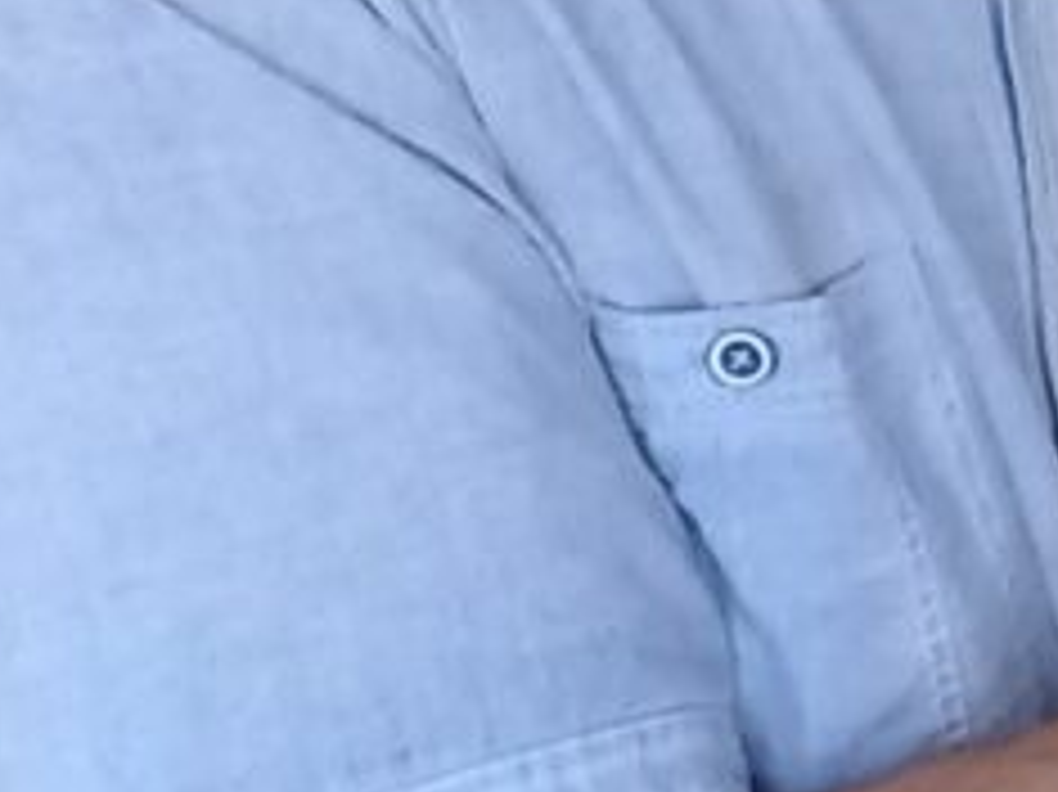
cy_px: -598
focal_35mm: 170
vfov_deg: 8.4
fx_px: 5193
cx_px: 2953
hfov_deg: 9.6
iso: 500
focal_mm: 4.65
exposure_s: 1/25
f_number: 1.8
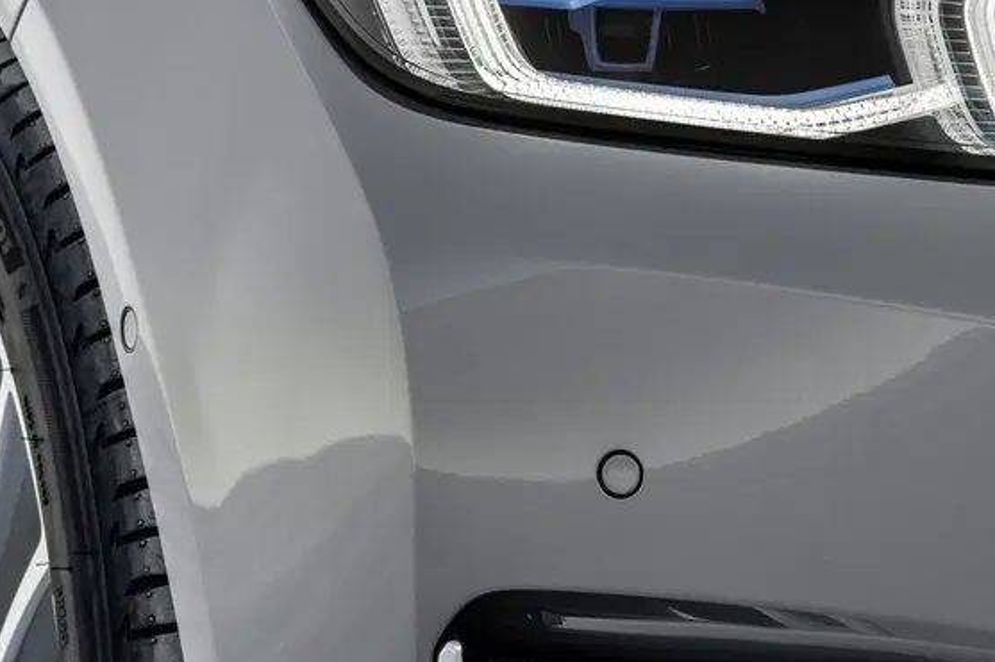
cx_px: 980
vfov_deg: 3.5
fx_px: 10831
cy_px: 128
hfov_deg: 5.2
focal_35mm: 392
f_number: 16
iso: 200
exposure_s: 1/15
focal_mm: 182
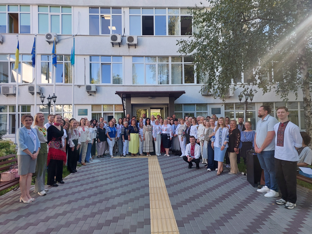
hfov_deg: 73.9
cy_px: 117
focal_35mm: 23
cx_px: 156
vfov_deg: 58.9
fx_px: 207
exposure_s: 1/124
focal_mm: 5.06
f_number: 1.8
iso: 25
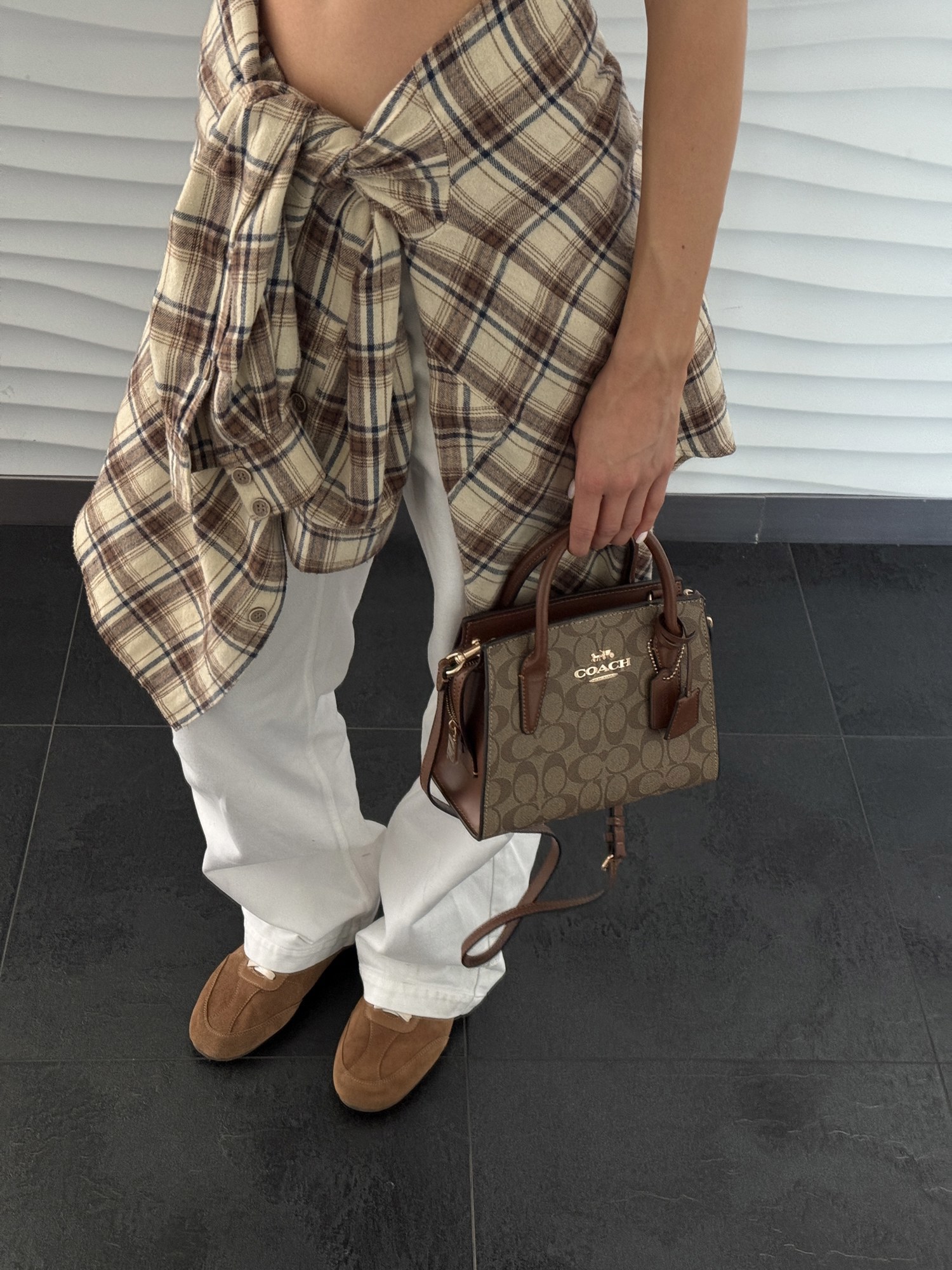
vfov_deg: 39.7
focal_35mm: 48
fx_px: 1760
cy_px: 635
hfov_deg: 30.3
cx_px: 476
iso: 250
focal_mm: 6.76
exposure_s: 1/53
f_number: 1.78
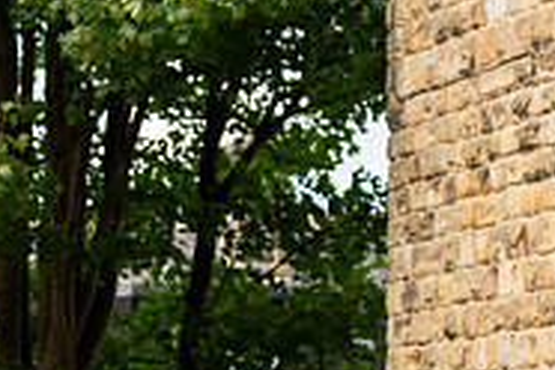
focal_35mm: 259
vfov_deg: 5.3
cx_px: 29
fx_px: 3993
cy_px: 563
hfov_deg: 7.9
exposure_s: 1/640
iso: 400
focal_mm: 70
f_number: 4
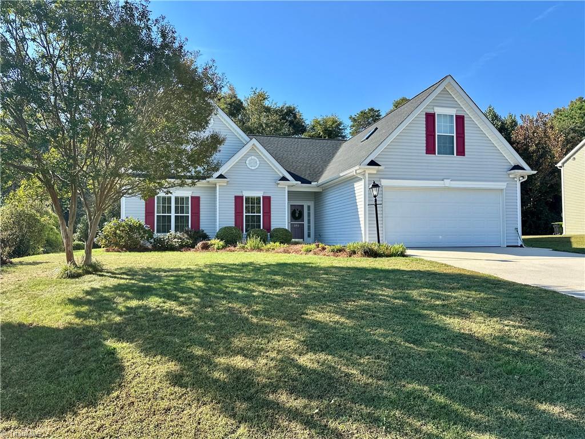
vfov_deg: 56.8
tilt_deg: +2.4
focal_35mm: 24
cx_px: 292
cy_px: 220
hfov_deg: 71.6
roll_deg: -0.4
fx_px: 406
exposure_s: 1/2028
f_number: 1.78
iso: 80
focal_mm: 6.86
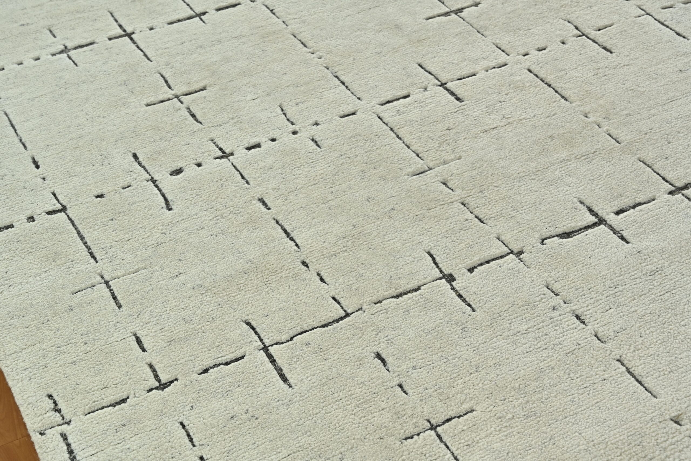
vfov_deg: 23.0
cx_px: 346
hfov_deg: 33.9
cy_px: 230
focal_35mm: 59
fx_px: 1132
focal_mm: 59
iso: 160
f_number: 9
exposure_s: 1/125
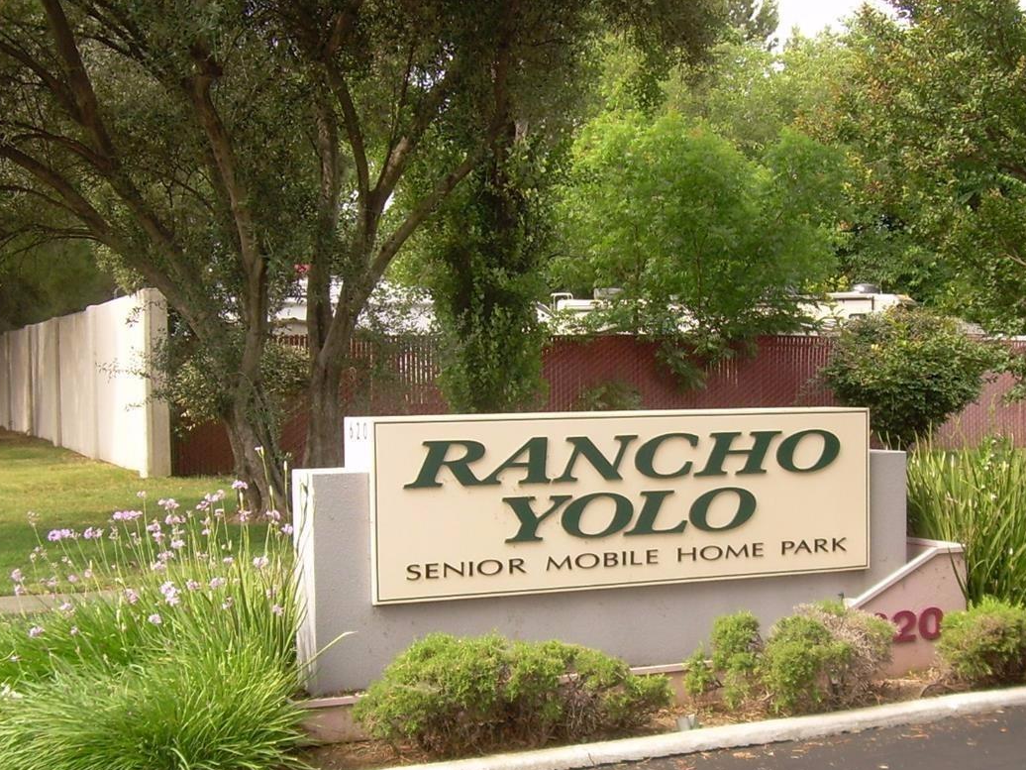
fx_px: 1630
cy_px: 460
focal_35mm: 55
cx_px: 632
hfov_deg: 34.8
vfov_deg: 26.5
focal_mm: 6.3
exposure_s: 1/210
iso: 50
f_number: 2.8
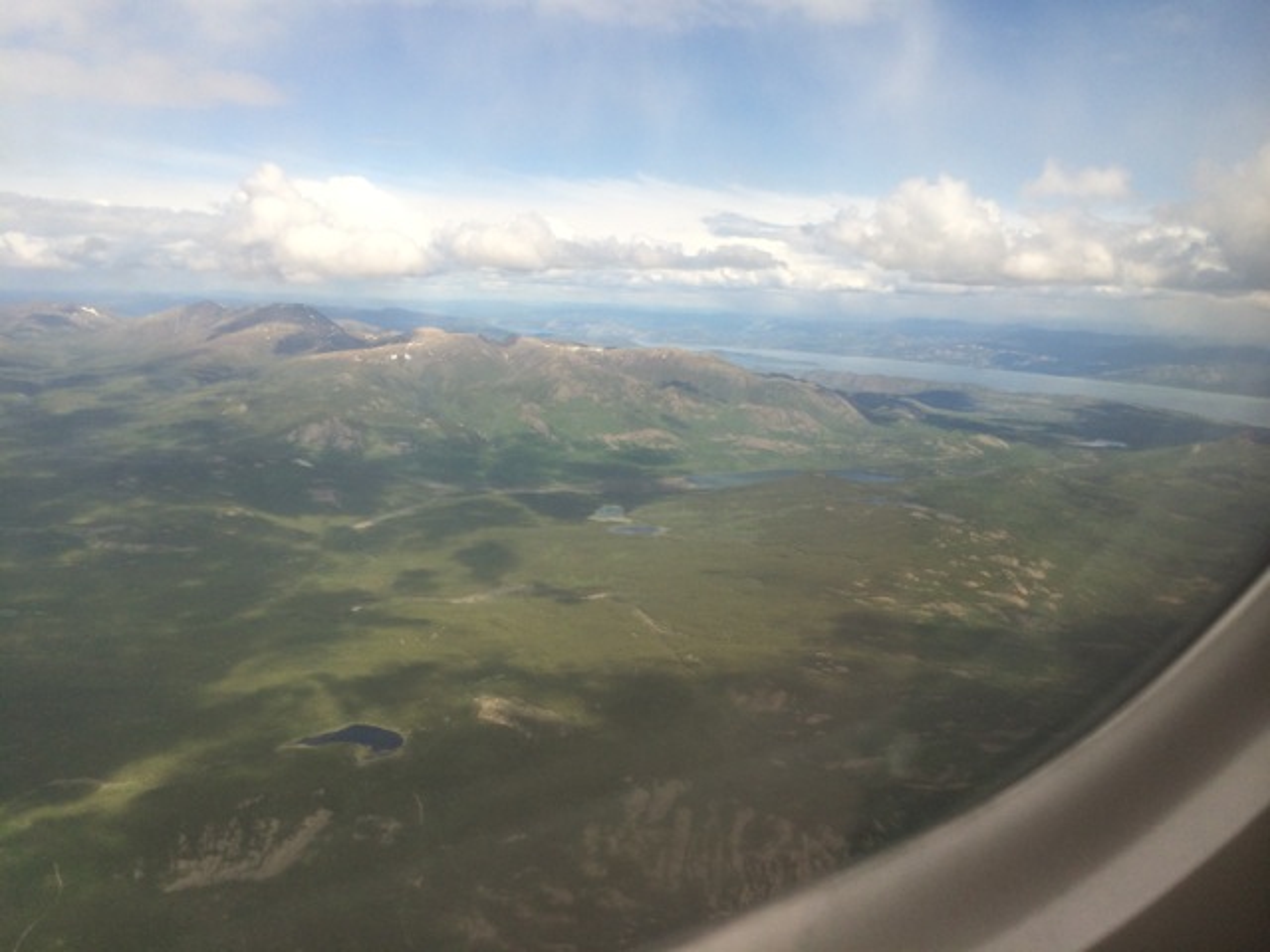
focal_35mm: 30
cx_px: 635
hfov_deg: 60.0
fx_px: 1101
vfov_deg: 46.8
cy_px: 476
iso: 32
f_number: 2.2
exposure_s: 1/1140
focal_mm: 4.12
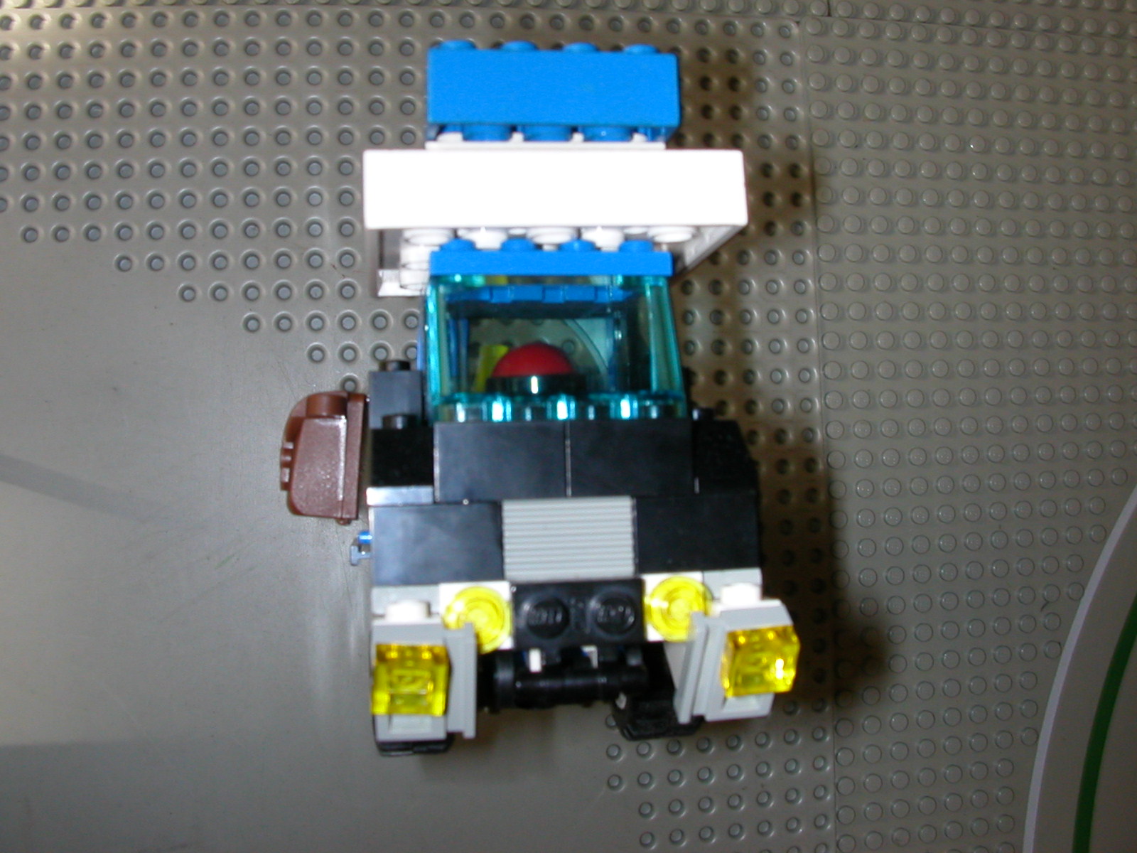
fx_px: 1215
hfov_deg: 50.1
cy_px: 426
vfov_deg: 38.7
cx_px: 568
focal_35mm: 37
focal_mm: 5.6
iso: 100
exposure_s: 1/30
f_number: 4.5
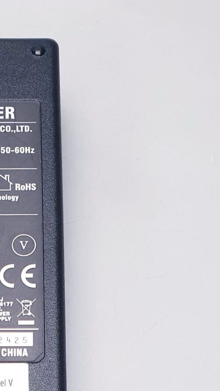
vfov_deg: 23.6
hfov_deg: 14.6
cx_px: -17
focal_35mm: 81
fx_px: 839
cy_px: 488
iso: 50
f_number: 2.4
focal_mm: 4.3
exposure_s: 1/50
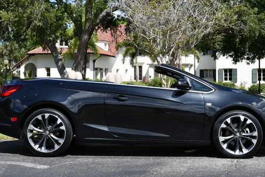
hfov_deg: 32.3
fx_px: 457
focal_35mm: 62
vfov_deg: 21.9
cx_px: 145
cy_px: 68
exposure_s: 1/250
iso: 110
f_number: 8
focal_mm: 24
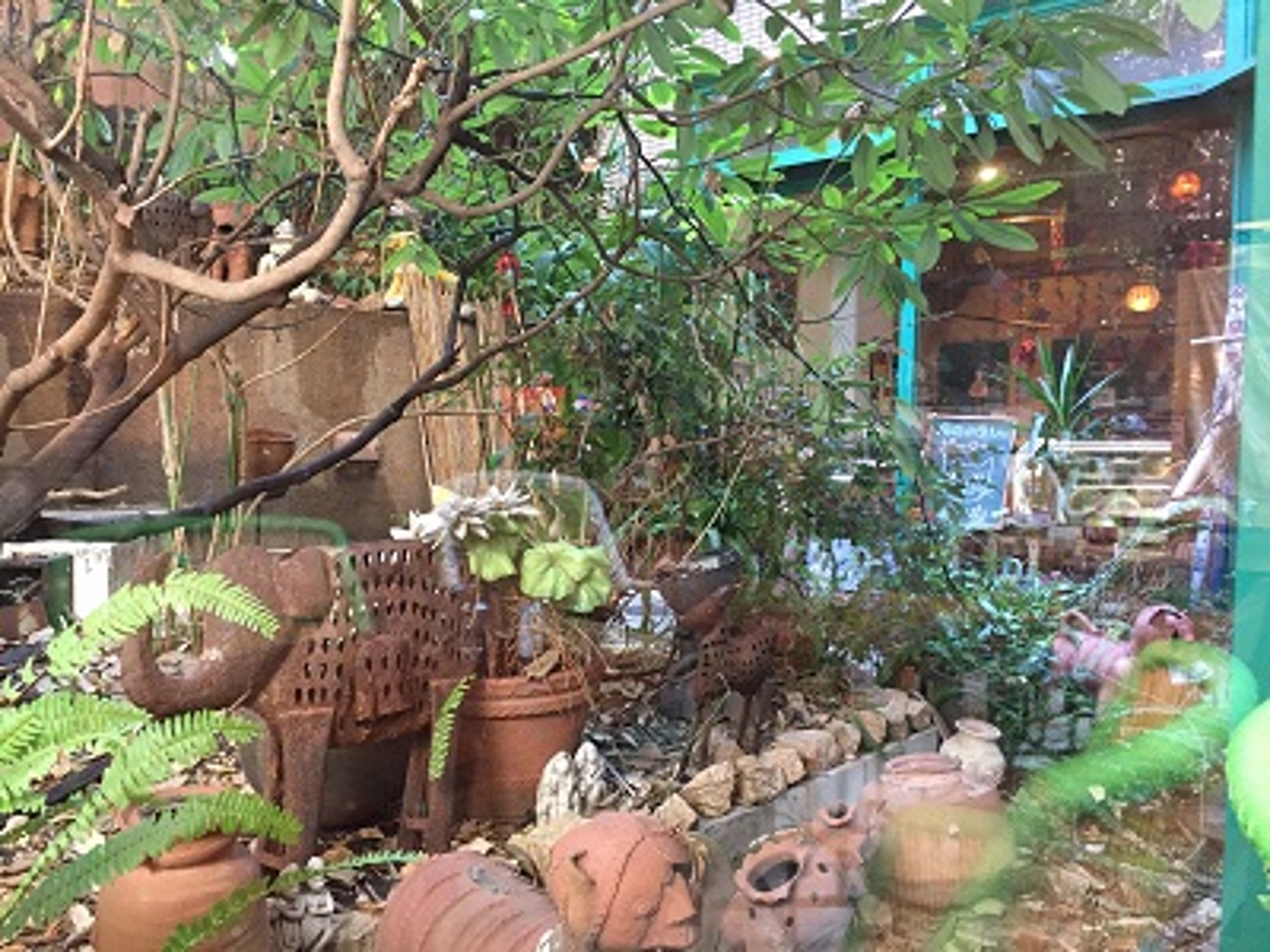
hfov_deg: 61.7
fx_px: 1064
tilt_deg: -3.7
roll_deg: -1.1
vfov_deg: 48.2
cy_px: 476
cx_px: 635
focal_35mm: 29
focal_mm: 4.15
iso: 200
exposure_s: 1/30
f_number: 2.2
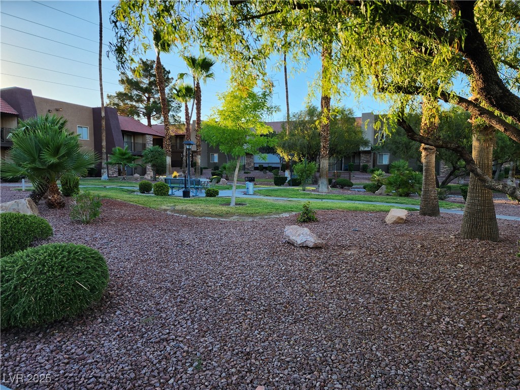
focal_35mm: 23
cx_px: 260
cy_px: 195
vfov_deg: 58.9
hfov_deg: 73.9
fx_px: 346
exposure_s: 1/218
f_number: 1.8
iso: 12
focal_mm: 6.4
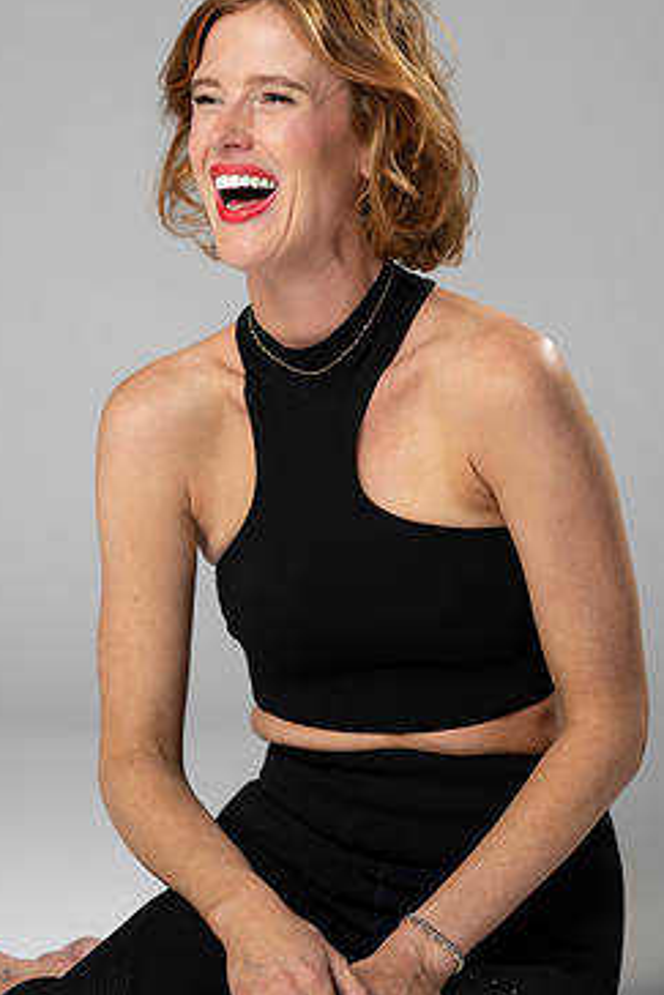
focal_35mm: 105
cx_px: 391
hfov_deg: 13.0
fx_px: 2902
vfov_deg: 19.4
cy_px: 413
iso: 200
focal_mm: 85
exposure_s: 1/125
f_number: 3.2
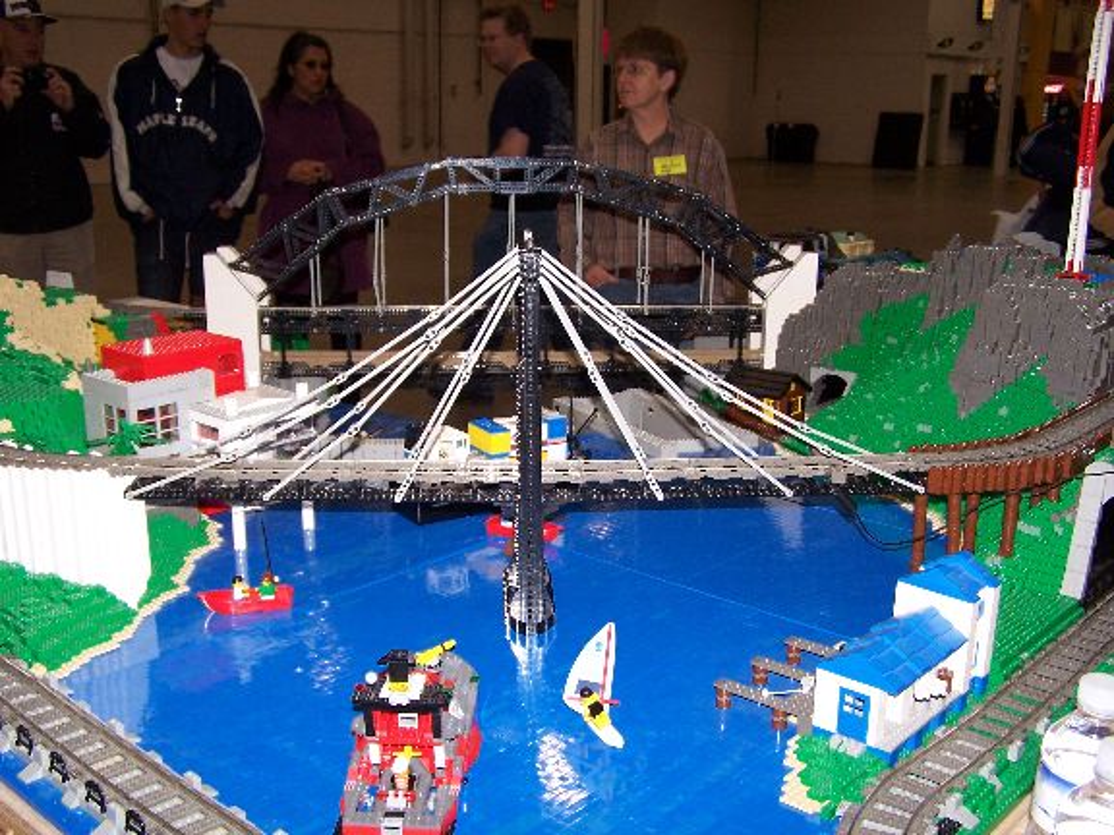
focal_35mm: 38
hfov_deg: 49.0
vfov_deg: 37.7
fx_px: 1223
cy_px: 418
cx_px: 557
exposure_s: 1/60
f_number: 2.8
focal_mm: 6.3
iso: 140
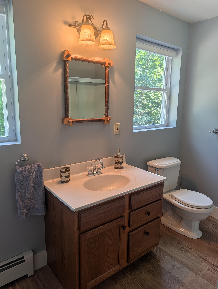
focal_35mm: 24
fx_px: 201
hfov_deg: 56.9
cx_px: 109
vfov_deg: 71.5
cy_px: 144
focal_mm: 6.9
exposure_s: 1/381
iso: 24
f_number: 1.68
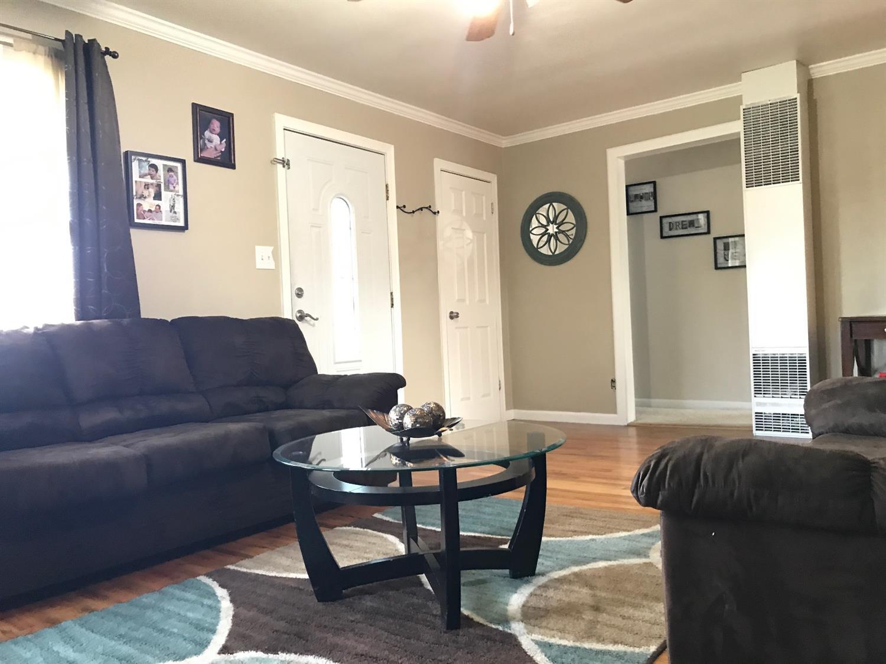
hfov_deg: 63.5
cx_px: 443
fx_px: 716
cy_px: 332
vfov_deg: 49.7
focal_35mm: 28
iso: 80
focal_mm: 3.99
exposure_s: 1/15
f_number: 1.8
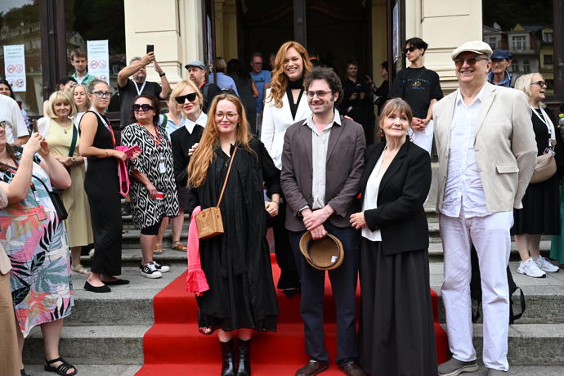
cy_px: 188
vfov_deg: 41.1
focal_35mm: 32
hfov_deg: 58.7
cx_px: 282
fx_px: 501
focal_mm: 32
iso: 1000
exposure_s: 1/1600
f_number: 5
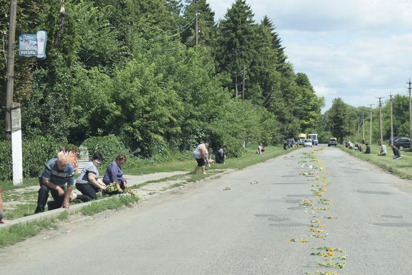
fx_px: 945
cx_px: 206
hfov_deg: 24.6
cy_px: 138
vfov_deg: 16.6
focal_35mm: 82
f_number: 8
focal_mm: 55
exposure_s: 1/250
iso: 200
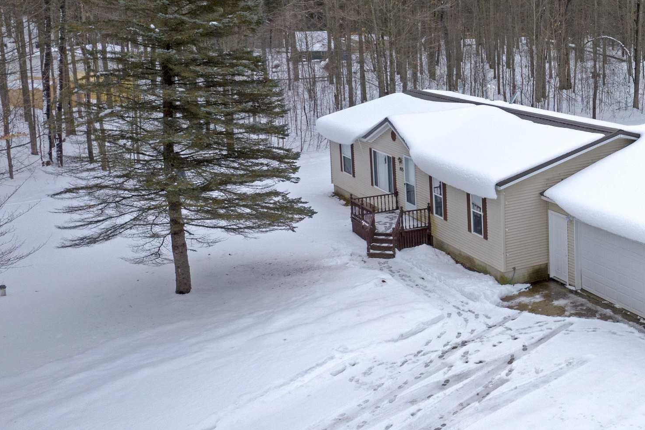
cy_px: 117
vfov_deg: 28.9
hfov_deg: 38.4
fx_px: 824
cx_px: 631
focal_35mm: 46
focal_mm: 8.38
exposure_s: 1/1000
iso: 100
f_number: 2.8
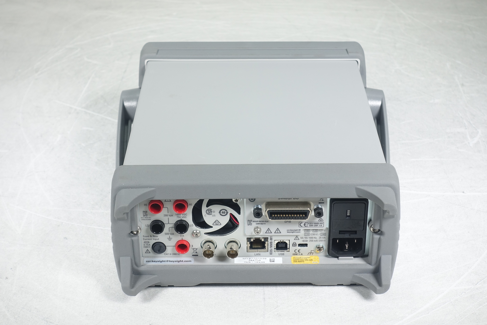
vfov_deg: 19.5
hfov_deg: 28.8
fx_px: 947
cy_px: 162
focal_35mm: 70
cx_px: 244
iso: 125
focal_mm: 25.7
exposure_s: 1/80
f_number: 5.6
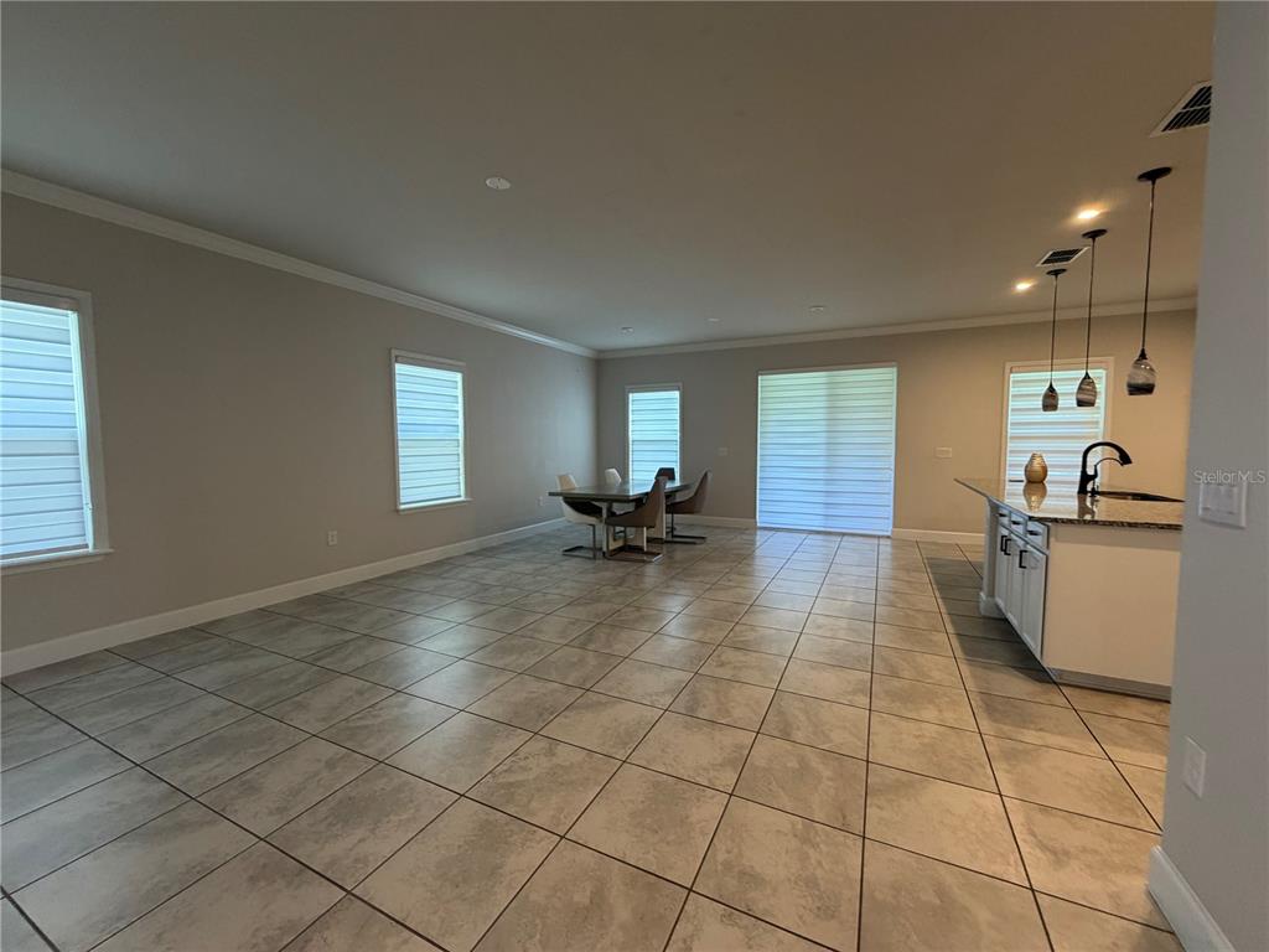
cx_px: 634
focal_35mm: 14
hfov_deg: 102.1
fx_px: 513
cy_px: 476
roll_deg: +0.0
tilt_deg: -6.0
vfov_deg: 85.7
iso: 160
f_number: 2.2
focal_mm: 2.22
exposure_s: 1/60
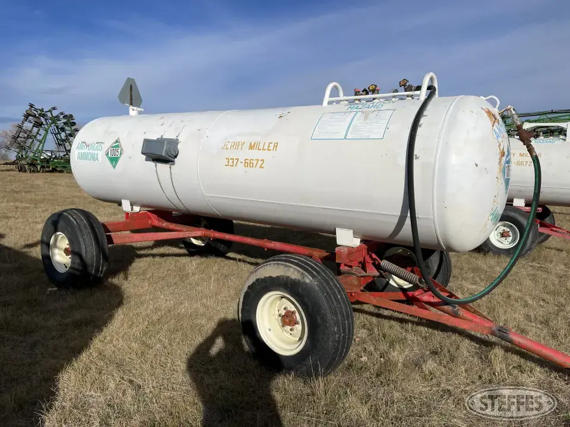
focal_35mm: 26
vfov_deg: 53.1
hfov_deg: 67.3
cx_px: 285
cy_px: 214
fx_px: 428
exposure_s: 1/8547
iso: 32
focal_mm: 5.1
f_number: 1.6
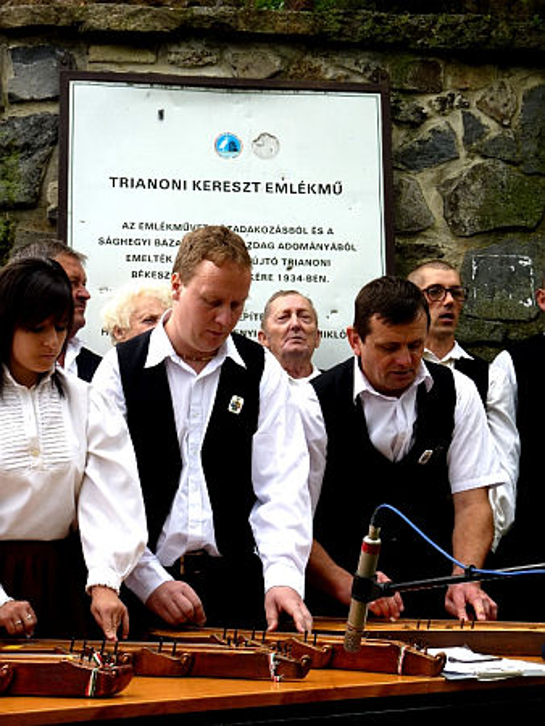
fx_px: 1468
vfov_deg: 27.8
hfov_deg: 21.0
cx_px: 272
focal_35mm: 70
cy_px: 363
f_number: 4
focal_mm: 12.4
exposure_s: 1/160
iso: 80
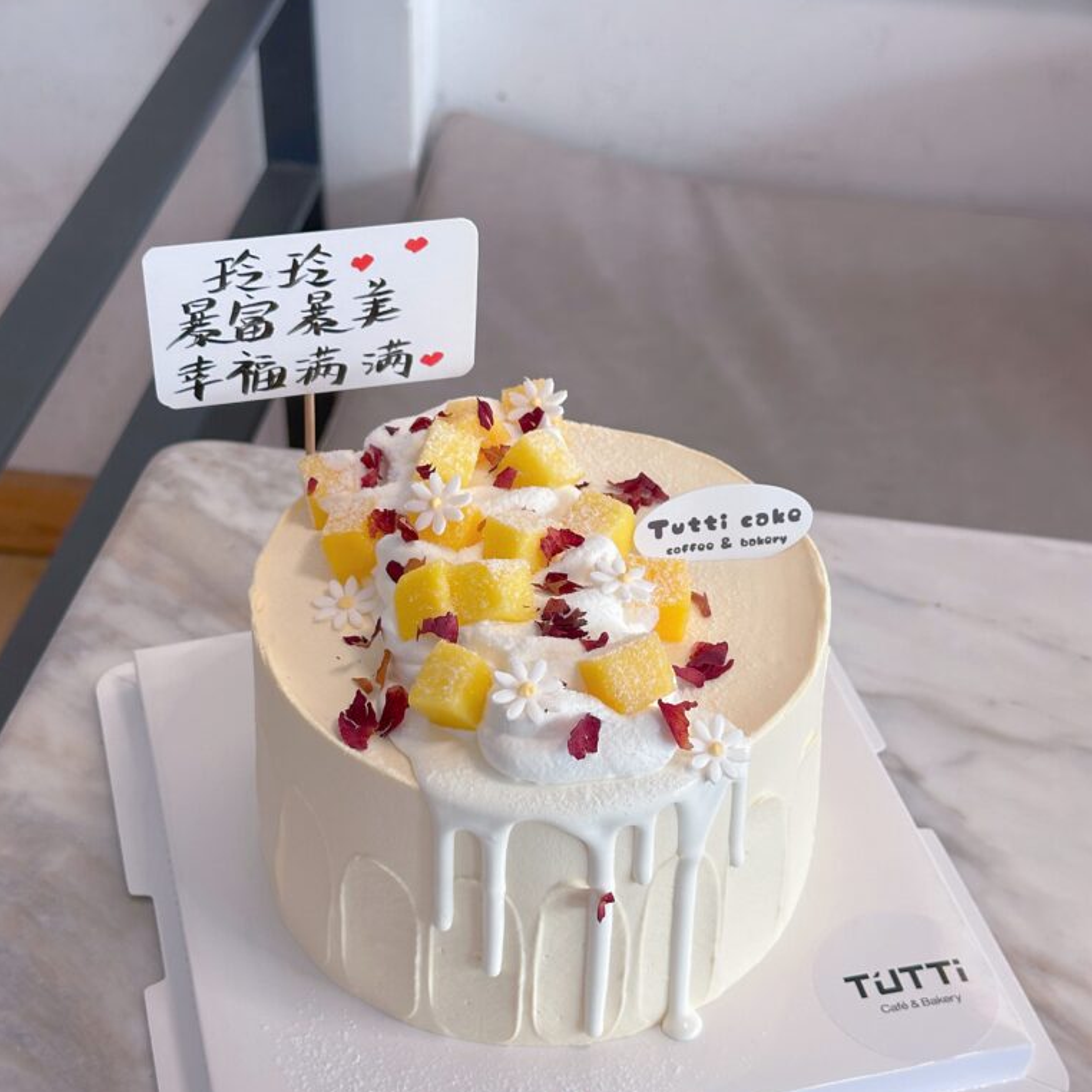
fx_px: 2034
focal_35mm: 57
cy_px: 631
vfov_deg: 30.0
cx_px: 545
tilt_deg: -40.4
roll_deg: -1.9
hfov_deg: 30.0
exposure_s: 1/50
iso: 80
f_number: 1.78
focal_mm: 6.86
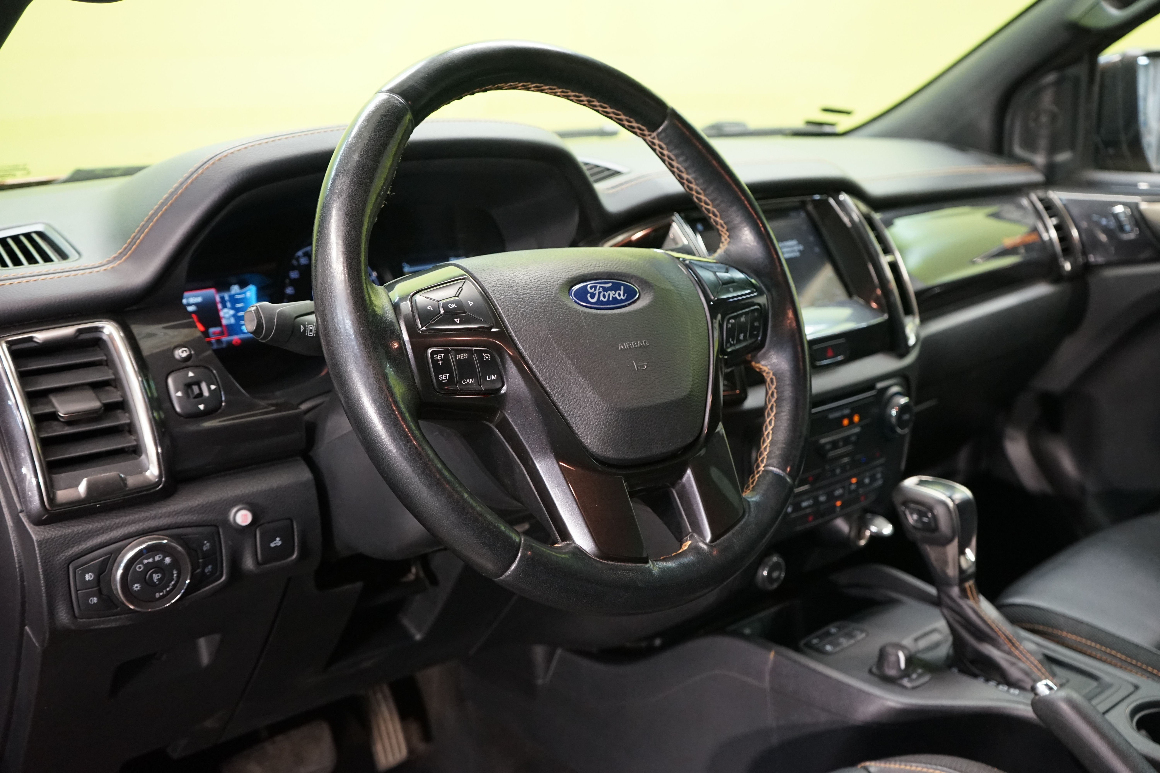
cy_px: 386
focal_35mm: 36
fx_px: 1160
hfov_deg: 53.1
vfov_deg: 36.9
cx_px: 580
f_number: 5
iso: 3200
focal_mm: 36
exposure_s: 1/50
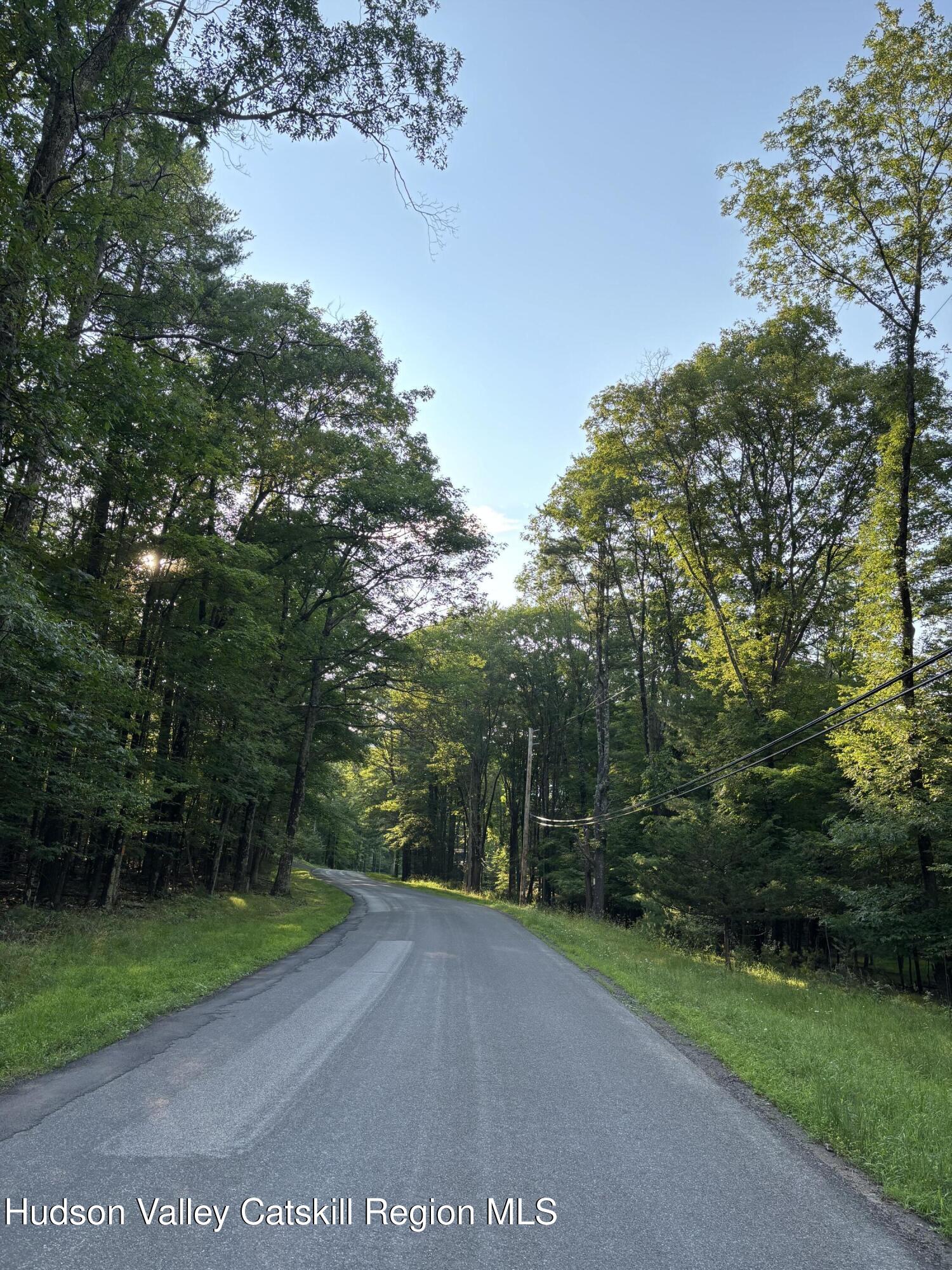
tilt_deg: +11.9
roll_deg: -1.4
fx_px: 953
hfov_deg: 53.1
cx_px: 476
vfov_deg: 67.3
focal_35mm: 26
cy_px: 635
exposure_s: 1/402
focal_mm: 5.96
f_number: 1.6
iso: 50
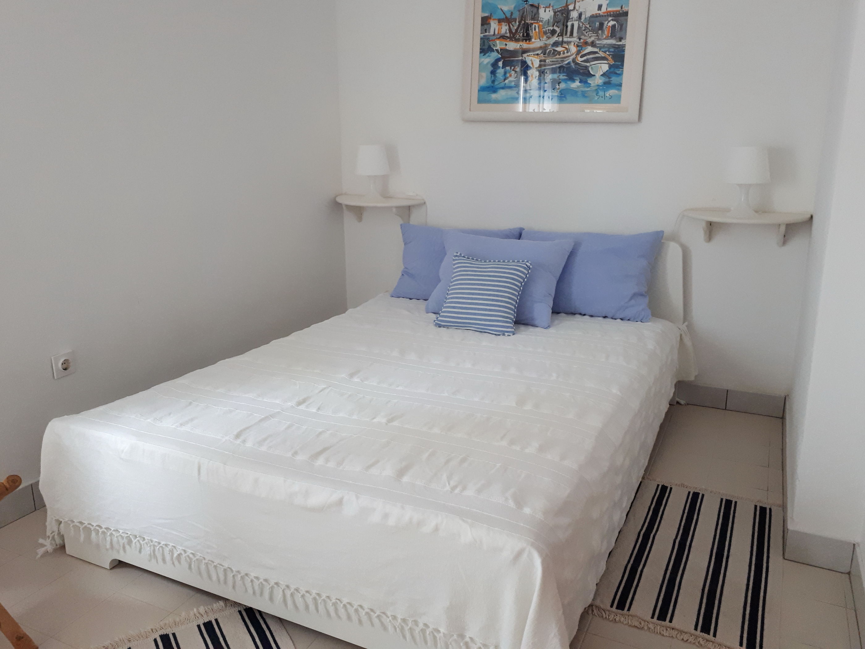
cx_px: 432
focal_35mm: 27
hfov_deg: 65.3
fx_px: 675
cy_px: 324
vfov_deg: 51.4
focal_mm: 3.6
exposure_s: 1/33
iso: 160
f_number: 1.9
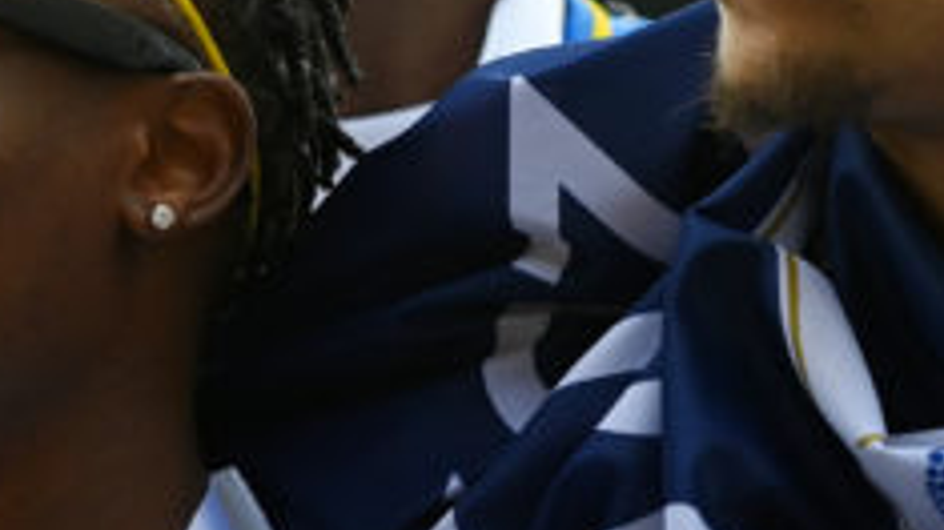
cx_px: -60
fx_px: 15414
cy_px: 315
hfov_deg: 3.5
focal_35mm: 616
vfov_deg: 2.0
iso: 320
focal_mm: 135
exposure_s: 1/2000
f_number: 2.8
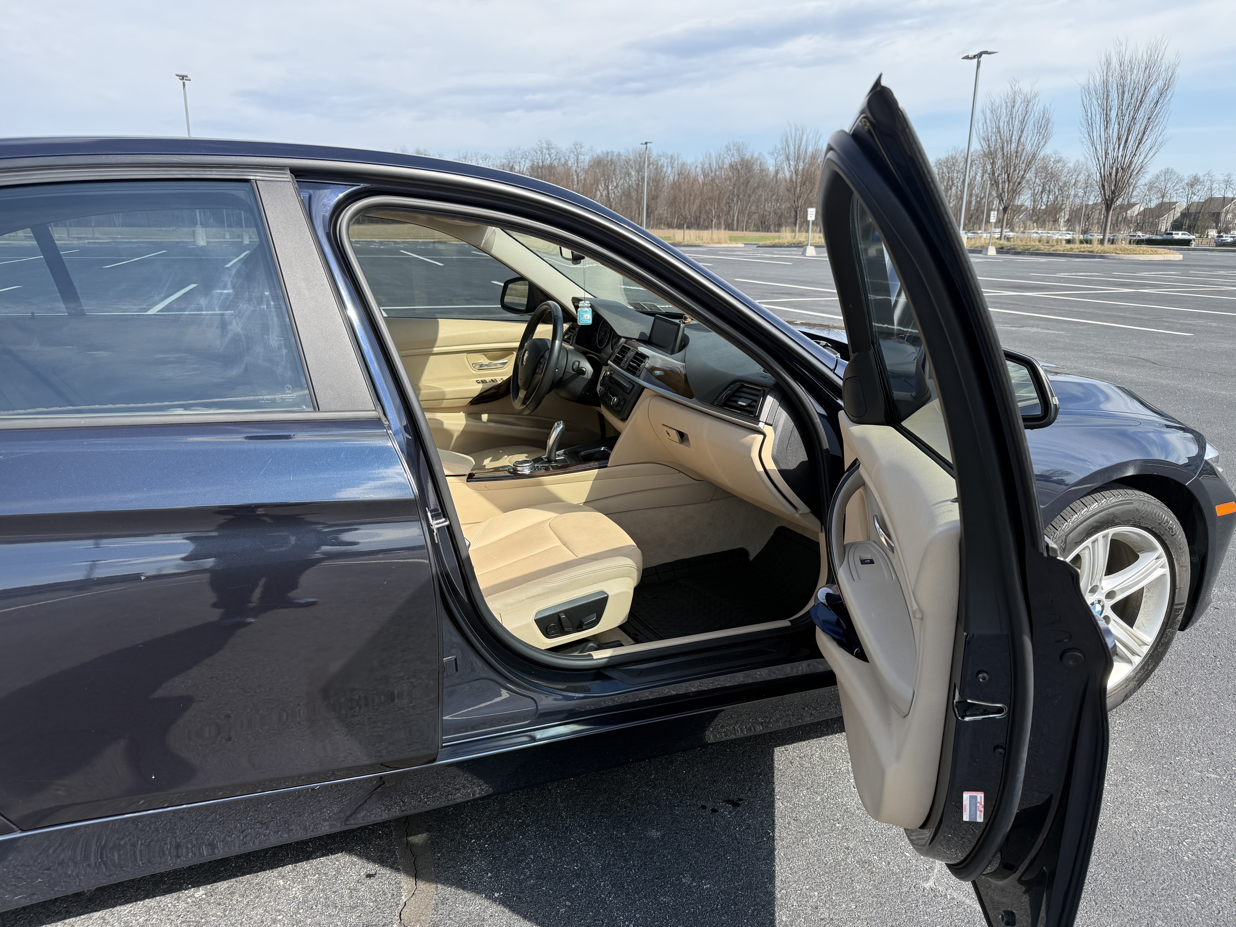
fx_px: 857
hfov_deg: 71.6
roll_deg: -1.1
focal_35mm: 24
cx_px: 618
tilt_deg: -15.0
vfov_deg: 56.8
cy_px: 464
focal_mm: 6.76
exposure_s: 1/2000
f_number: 1.78
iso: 80
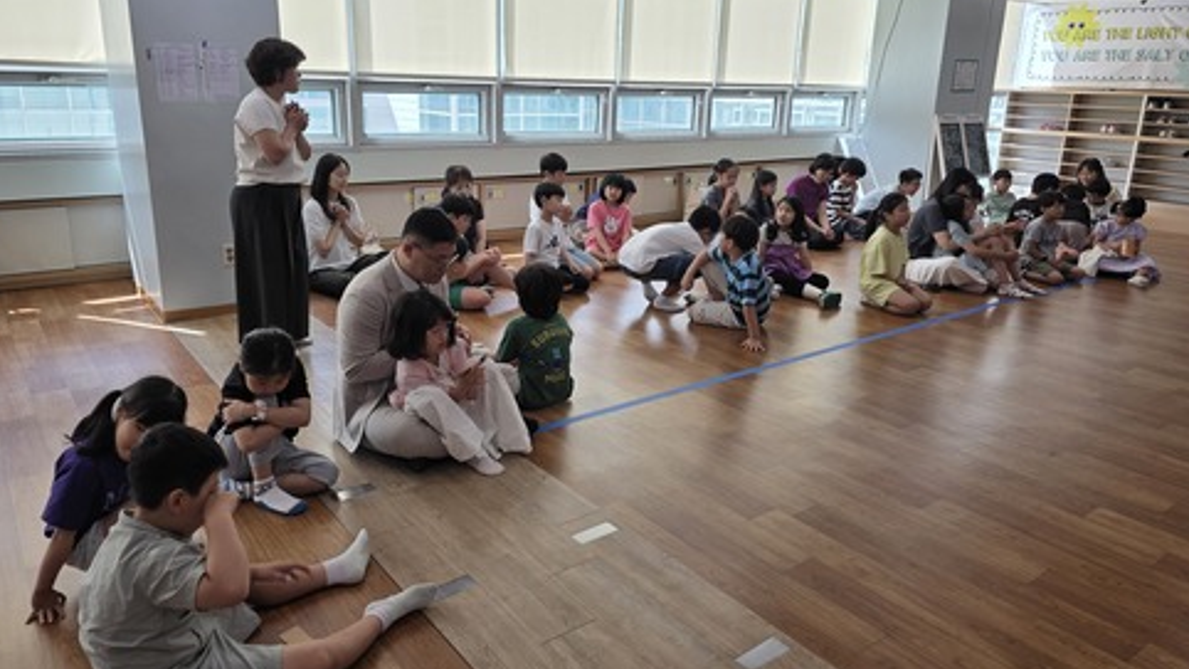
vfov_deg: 44.4
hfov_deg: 71.9
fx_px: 820
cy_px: 317
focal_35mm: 26
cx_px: 590
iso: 16
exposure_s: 1/120
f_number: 1.7
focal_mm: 6.3
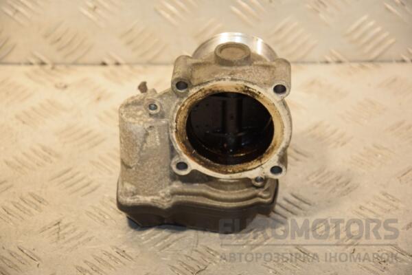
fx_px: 1545
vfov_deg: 10.2
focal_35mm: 135
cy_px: 138
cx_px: 206
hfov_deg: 15.2
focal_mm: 90
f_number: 5.6
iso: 800
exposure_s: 1/200
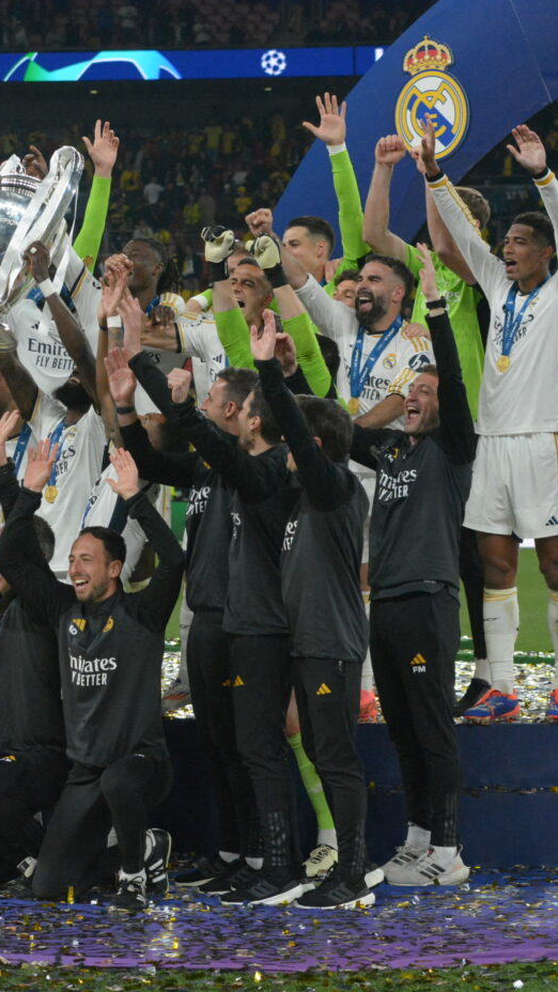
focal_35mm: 166
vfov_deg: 13.0
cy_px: 499
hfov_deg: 7.3
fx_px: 4366
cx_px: -65
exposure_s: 1/1000
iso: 3200
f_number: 5
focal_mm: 70
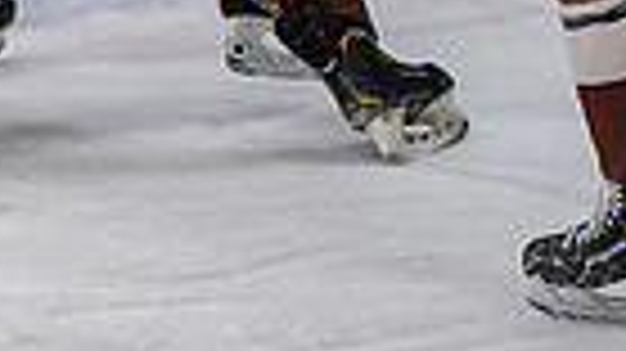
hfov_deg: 3.5
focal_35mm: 603
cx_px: -906
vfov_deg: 2.0
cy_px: -245
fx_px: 10003
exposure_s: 1/800
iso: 1250
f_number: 3.2
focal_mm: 70
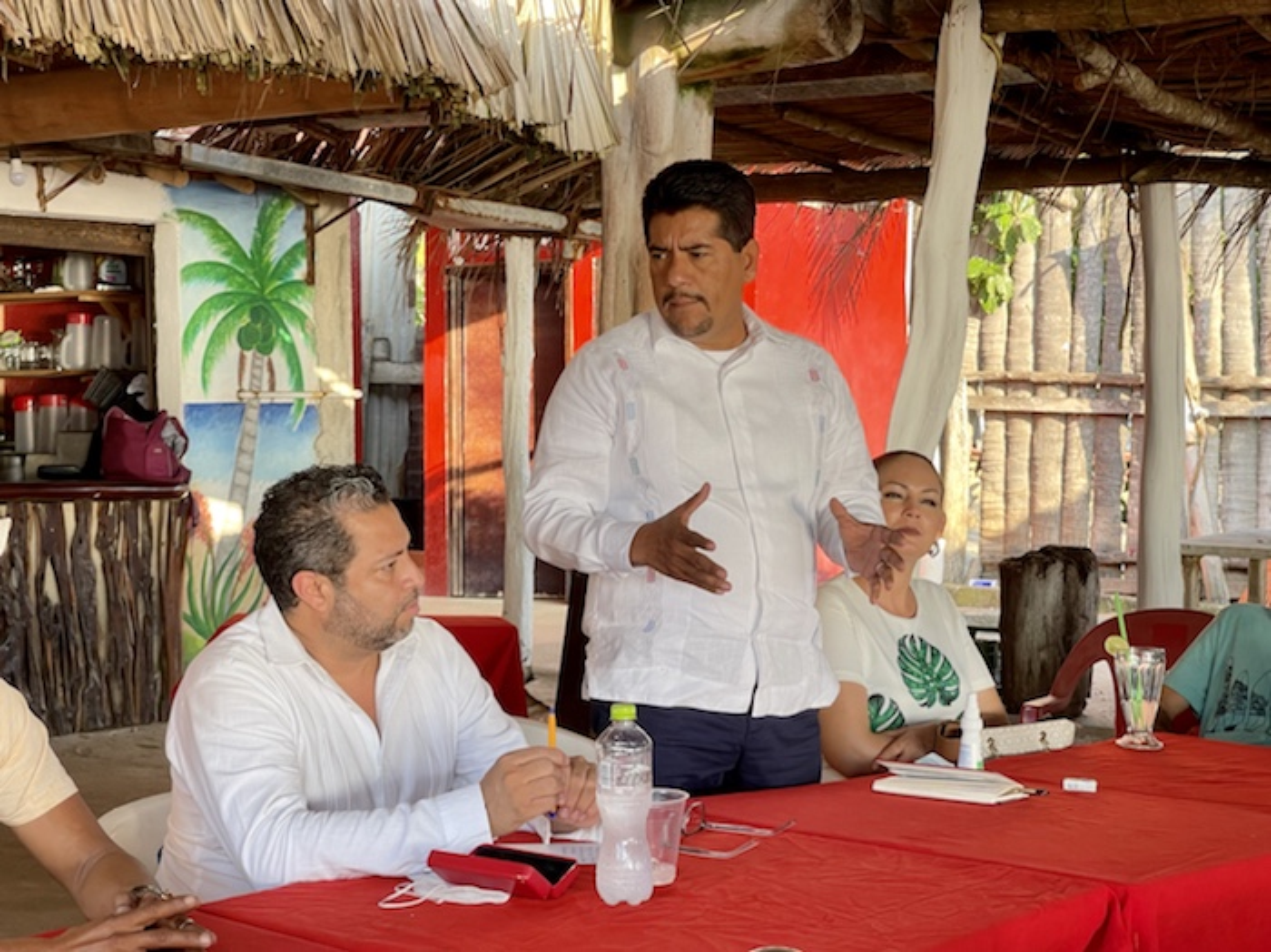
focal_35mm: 64
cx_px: 636
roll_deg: +0.8
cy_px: 476
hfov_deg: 30.3
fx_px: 2348
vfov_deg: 22.9
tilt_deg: -1.7
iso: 40
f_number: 2.2
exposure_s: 1/122
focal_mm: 7.5
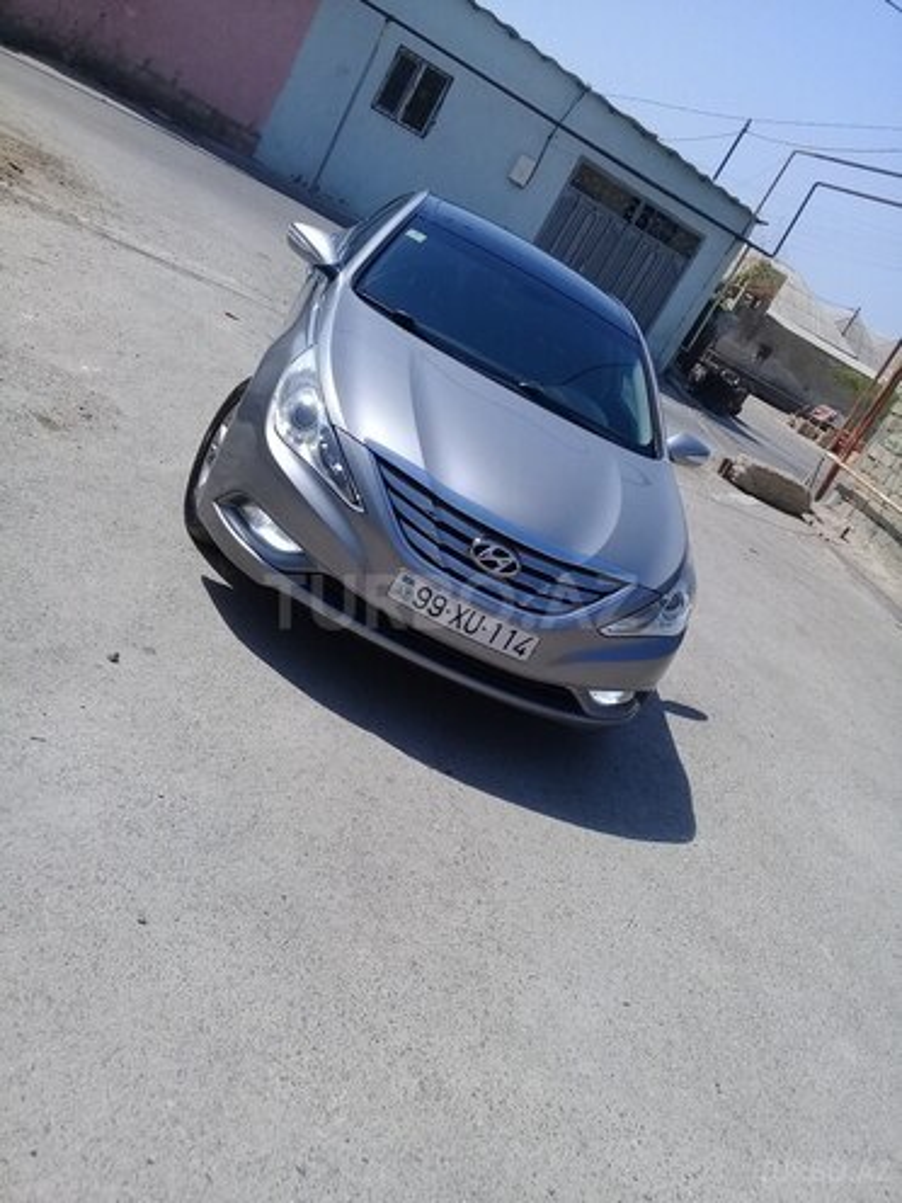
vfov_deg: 58.4
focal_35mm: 31
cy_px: 602
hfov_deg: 45.4
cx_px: 451
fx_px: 1077
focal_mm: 3.3
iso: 50
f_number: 2.2
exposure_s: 1/1613
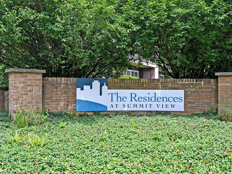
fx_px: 194
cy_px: 89
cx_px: 124
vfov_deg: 48.2
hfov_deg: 61.6
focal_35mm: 29
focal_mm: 26
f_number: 5.6
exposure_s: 1/250
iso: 125
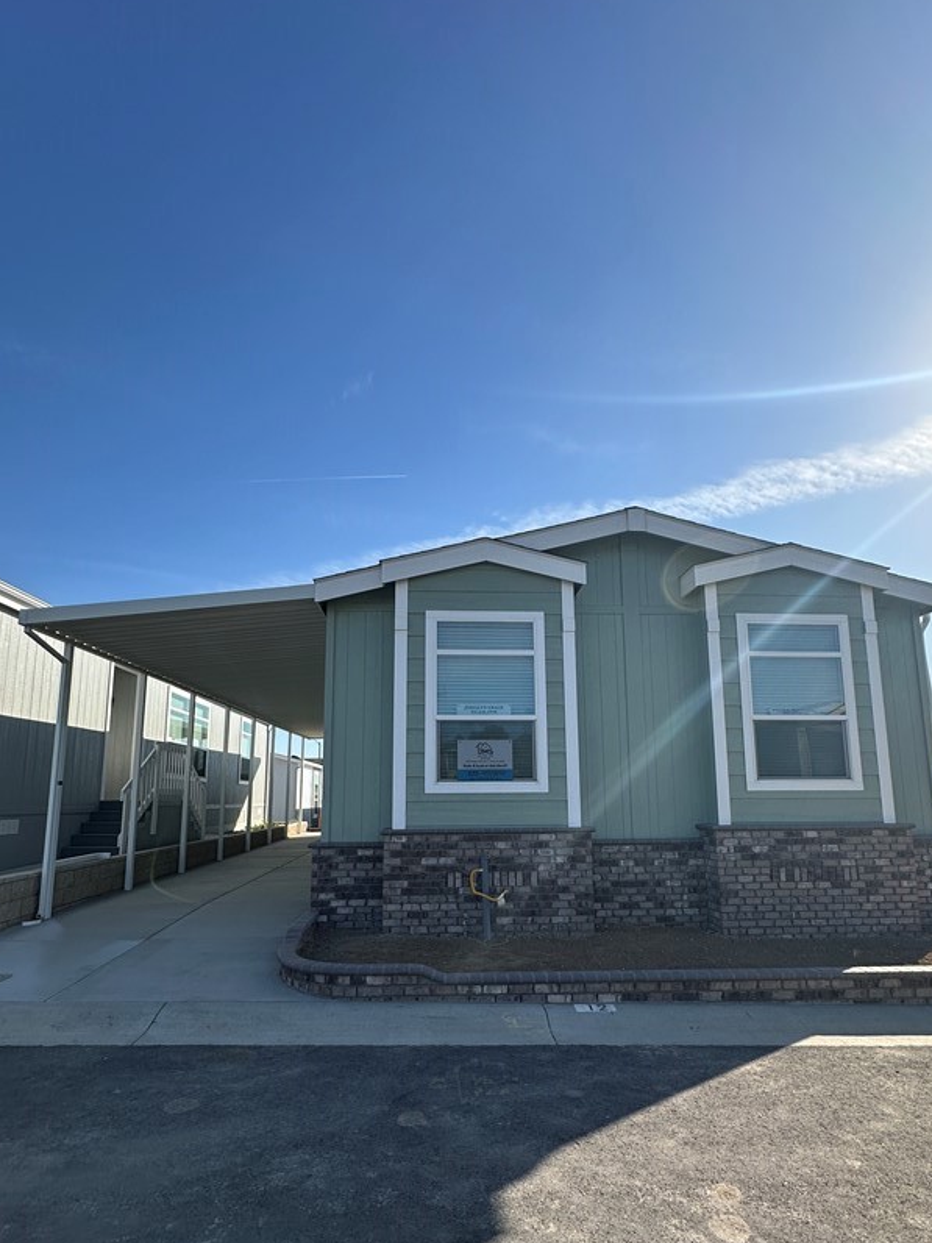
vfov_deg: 87.3
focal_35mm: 18
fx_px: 646
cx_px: 475
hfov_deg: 71.6
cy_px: 703
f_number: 2.2
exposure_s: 1/1473
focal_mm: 2.22
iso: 50
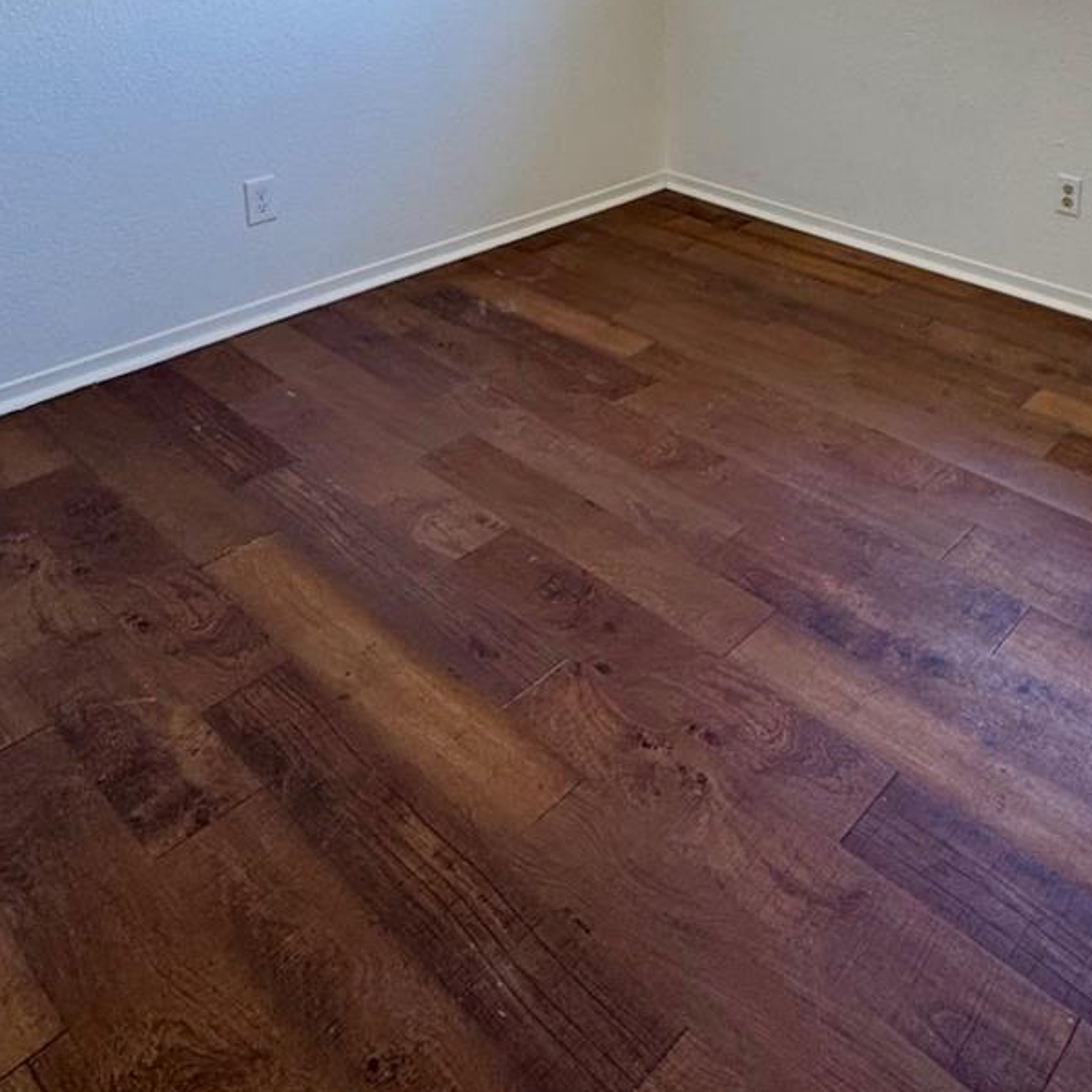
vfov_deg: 46.1
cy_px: 60
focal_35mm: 31
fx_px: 1106
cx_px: 803
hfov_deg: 50.6
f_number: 2.2
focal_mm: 2.22
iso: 80
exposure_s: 1/120
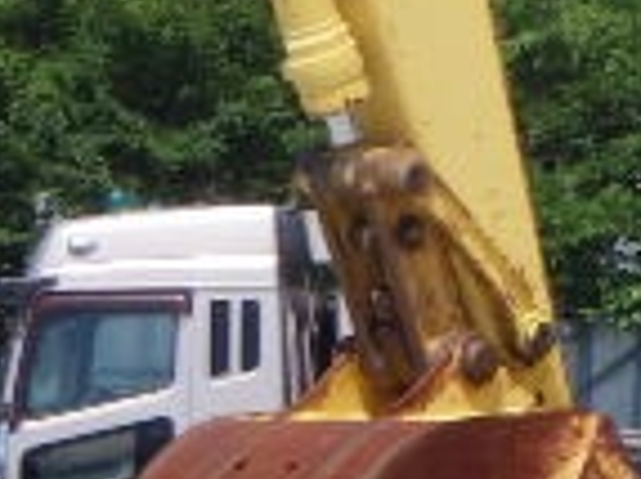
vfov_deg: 4.3
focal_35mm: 345
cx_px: 1188
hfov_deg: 5.6
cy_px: -63
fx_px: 6383
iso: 250
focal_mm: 13.7
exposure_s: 1/1000
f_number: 5.8
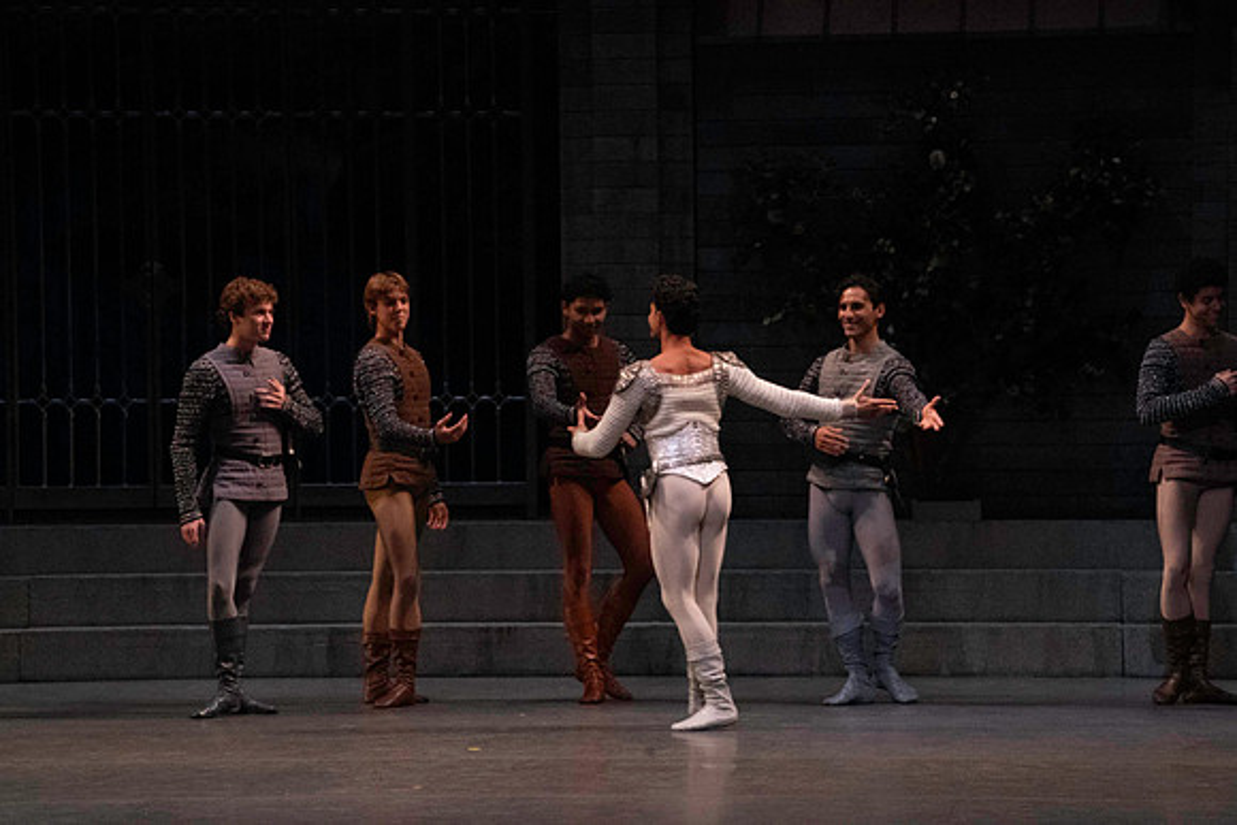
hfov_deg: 10.3
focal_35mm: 200
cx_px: 618
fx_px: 6874
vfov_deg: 6.9
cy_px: 412
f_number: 13
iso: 16000
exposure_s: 1/400
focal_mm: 200
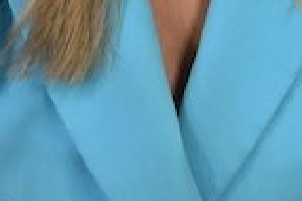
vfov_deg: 7.3
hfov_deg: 10.3
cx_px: 612
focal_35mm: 184
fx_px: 1542
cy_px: -163
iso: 4000
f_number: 4
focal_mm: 32.5
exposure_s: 1/250
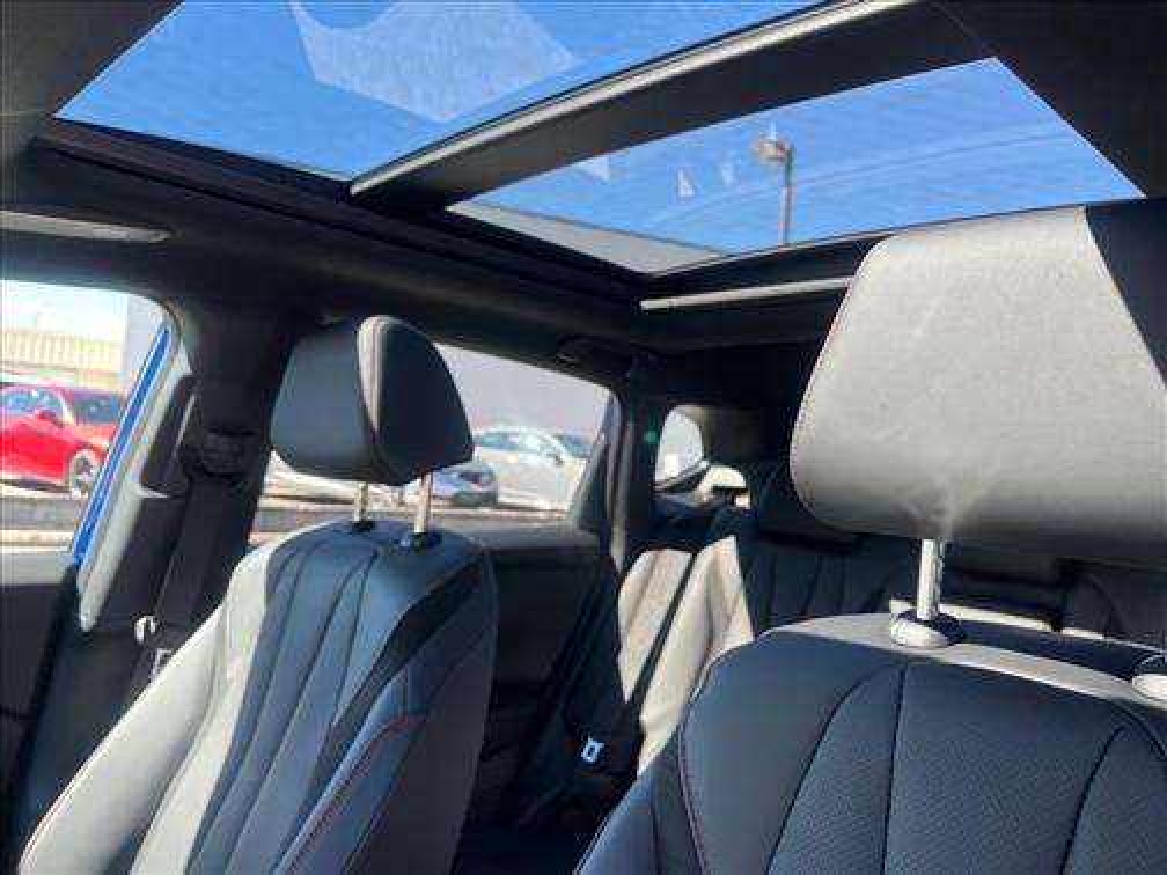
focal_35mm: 26
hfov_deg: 67.3
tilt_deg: +3.7
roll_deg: -4.9
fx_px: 877
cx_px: 584
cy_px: 438
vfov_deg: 53.1
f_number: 1.6
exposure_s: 1/154
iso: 40
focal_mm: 5.1
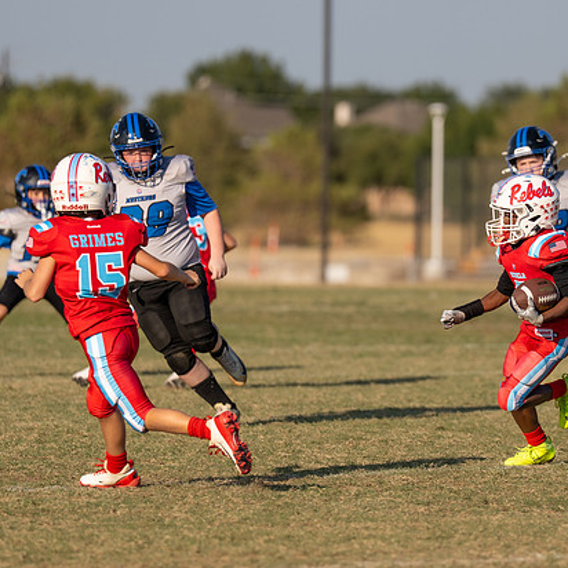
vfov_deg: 4.7
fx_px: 6906
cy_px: 287
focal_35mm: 372
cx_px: 462
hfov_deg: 4.7
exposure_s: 1/3200
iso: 125
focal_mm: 200
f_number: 3.2
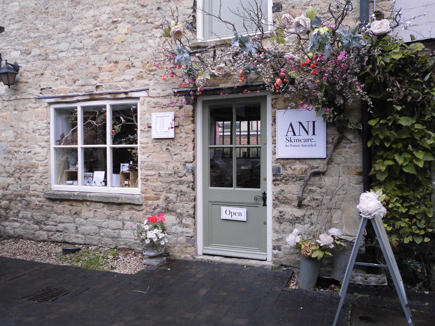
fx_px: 327
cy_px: 163
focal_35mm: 26
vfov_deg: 53.1
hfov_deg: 67.3
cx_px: 218
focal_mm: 4.6
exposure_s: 1/200
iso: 64
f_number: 3.2
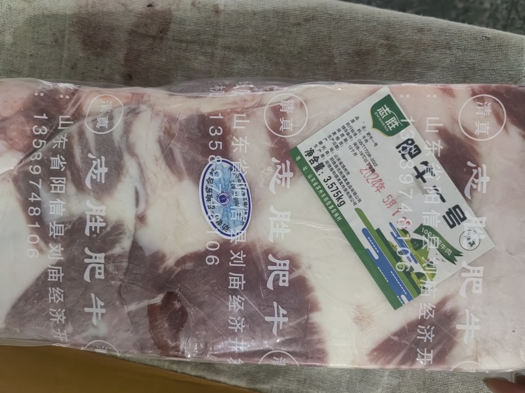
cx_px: 262
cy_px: 196
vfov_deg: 51.4
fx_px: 409
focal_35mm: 27
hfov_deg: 65.3
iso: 1250
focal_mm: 5.52
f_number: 1.9
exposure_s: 1/100
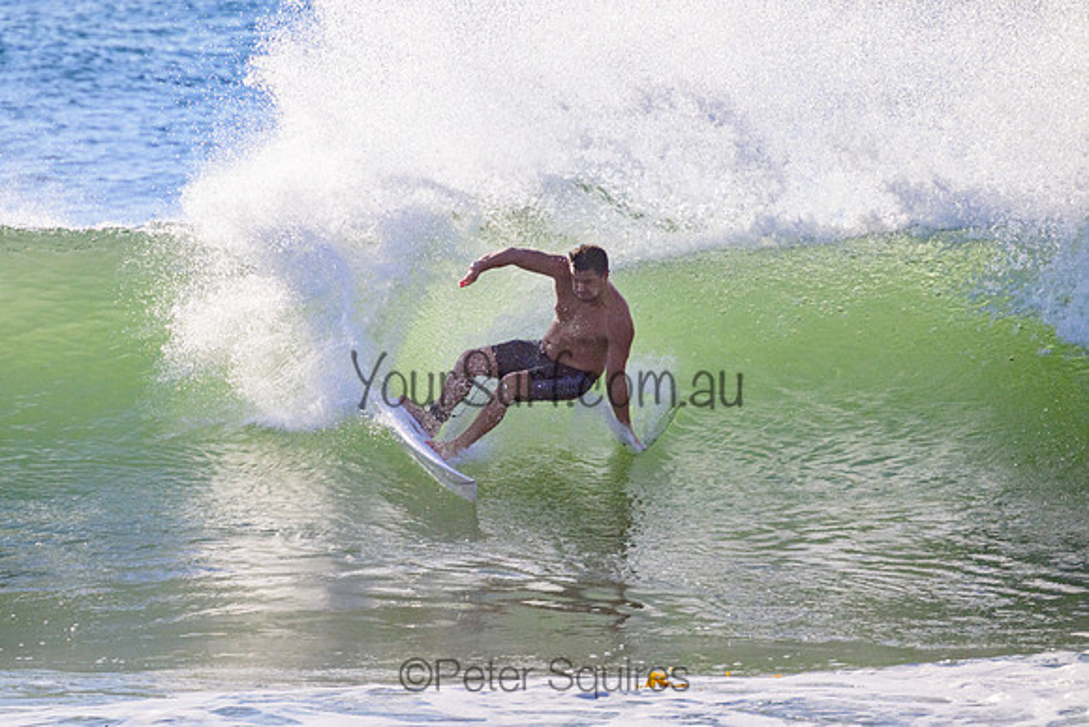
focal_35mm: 953
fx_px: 28847
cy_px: 294
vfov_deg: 1.4
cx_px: 440
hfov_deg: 2.2
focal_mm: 800
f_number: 11
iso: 720
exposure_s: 1/2000
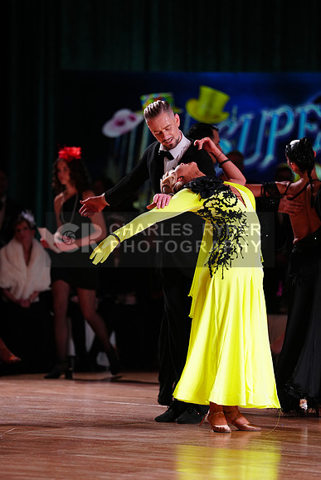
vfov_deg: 10.3
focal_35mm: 200
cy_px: 240
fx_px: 2673
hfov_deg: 6.9
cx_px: 160
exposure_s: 1/400
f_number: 2.8
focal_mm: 200
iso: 1600
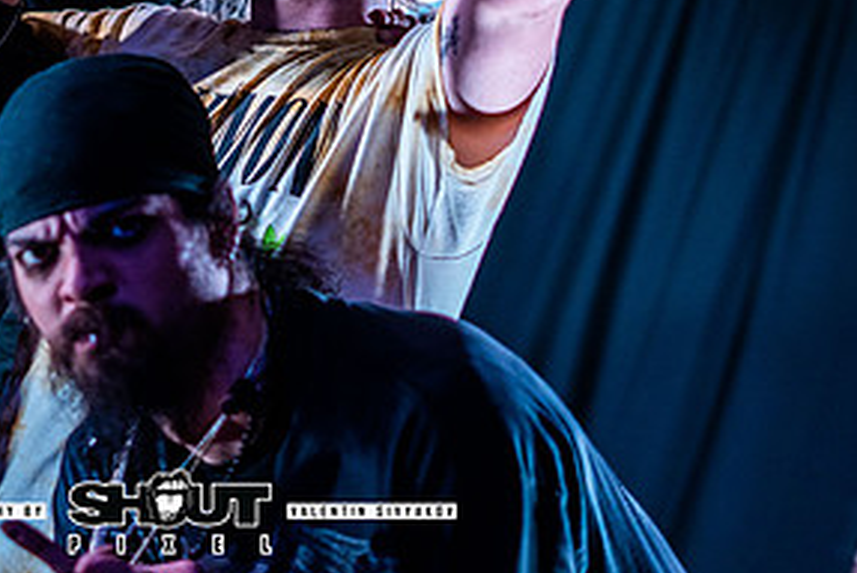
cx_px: 176
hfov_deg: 20.0
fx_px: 2407
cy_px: 28
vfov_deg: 13.4
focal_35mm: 101
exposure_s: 1/250
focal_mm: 50
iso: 2000
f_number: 2
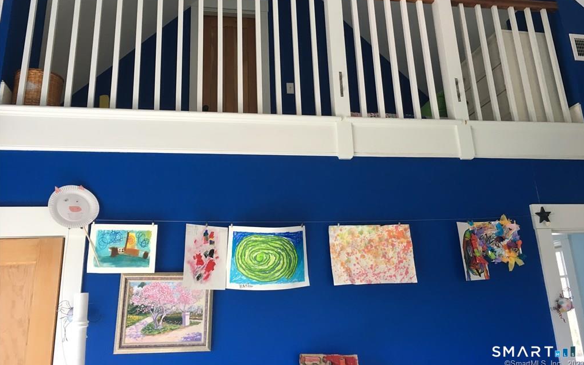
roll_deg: +2.8
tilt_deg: +18.8
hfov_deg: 61.2
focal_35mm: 31
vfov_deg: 40.5
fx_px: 494
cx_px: 293
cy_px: 148
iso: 32
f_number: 2.2
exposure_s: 1/30
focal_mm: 4.15
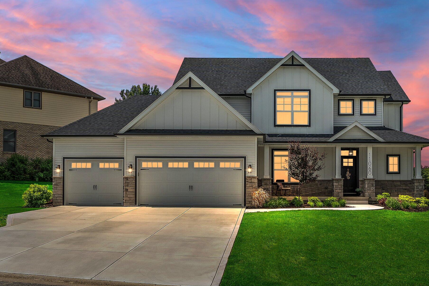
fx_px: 405
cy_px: 138
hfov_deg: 55.7
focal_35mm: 34
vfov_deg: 38.9
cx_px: 239
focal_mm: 20
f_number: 8
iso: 125
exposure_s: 1/80
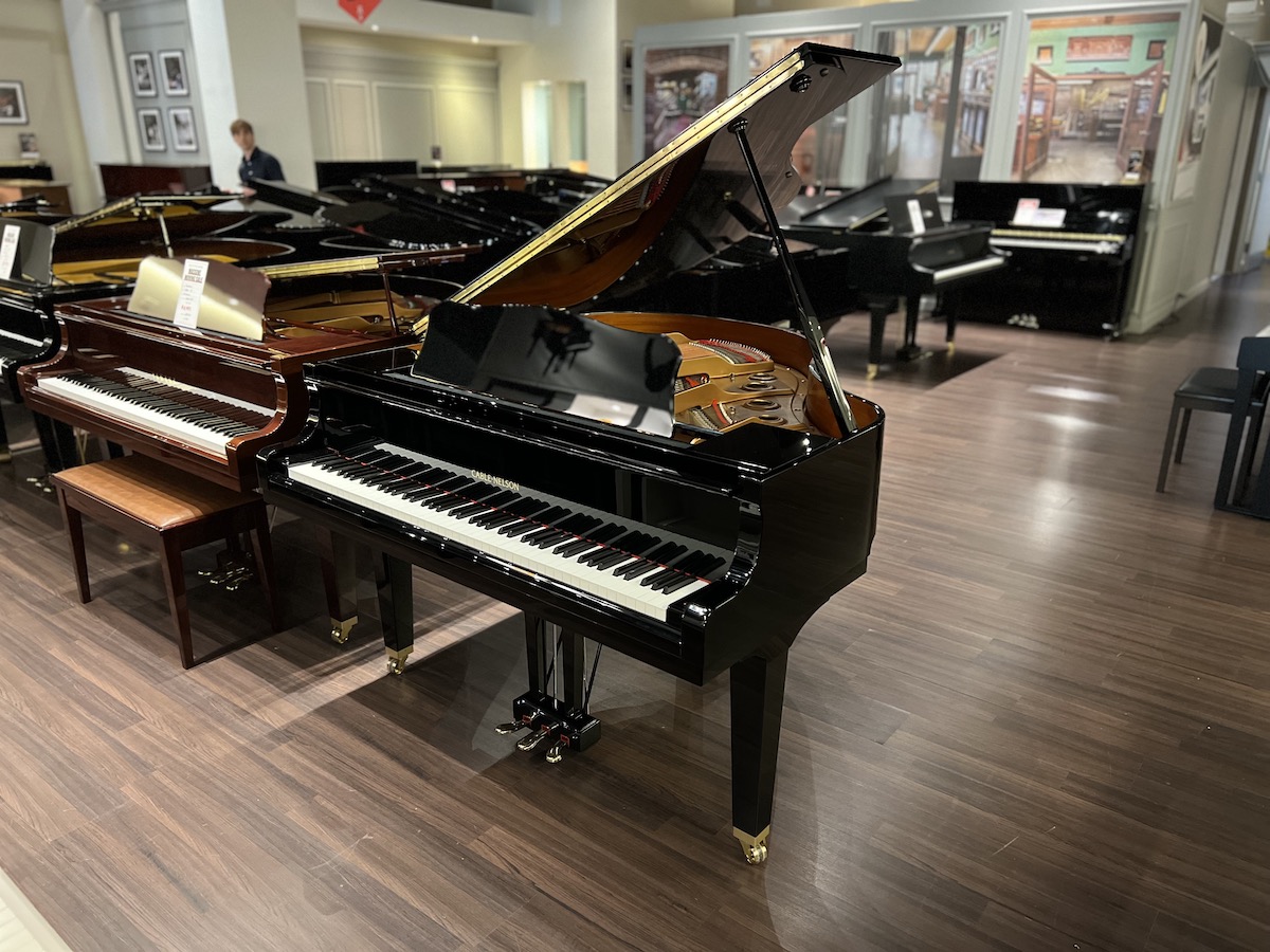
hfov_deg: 67.3
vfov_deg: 53.1
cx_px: 635
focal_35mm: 26
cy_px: 476
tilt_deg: -19.0
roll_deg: +0.5
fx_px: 954
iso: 500
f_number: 1.5
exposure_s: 1/30
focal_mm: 5.7
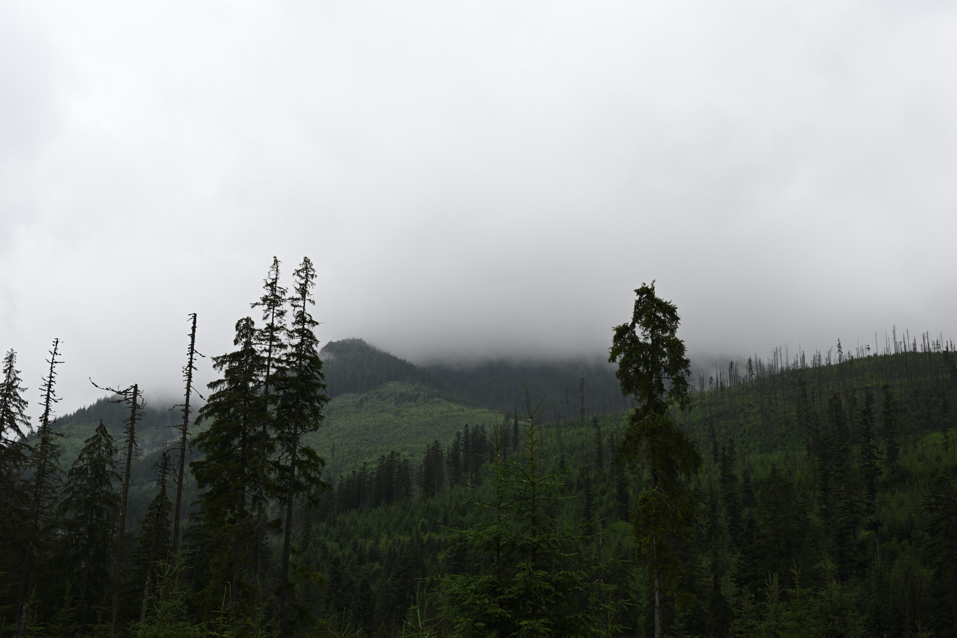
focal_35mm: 46
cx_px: 478
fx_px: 1223
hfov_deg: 42.7
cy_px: 319
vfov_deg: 29.2
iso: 100
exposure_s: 1/160
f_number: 6.3
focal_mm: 46
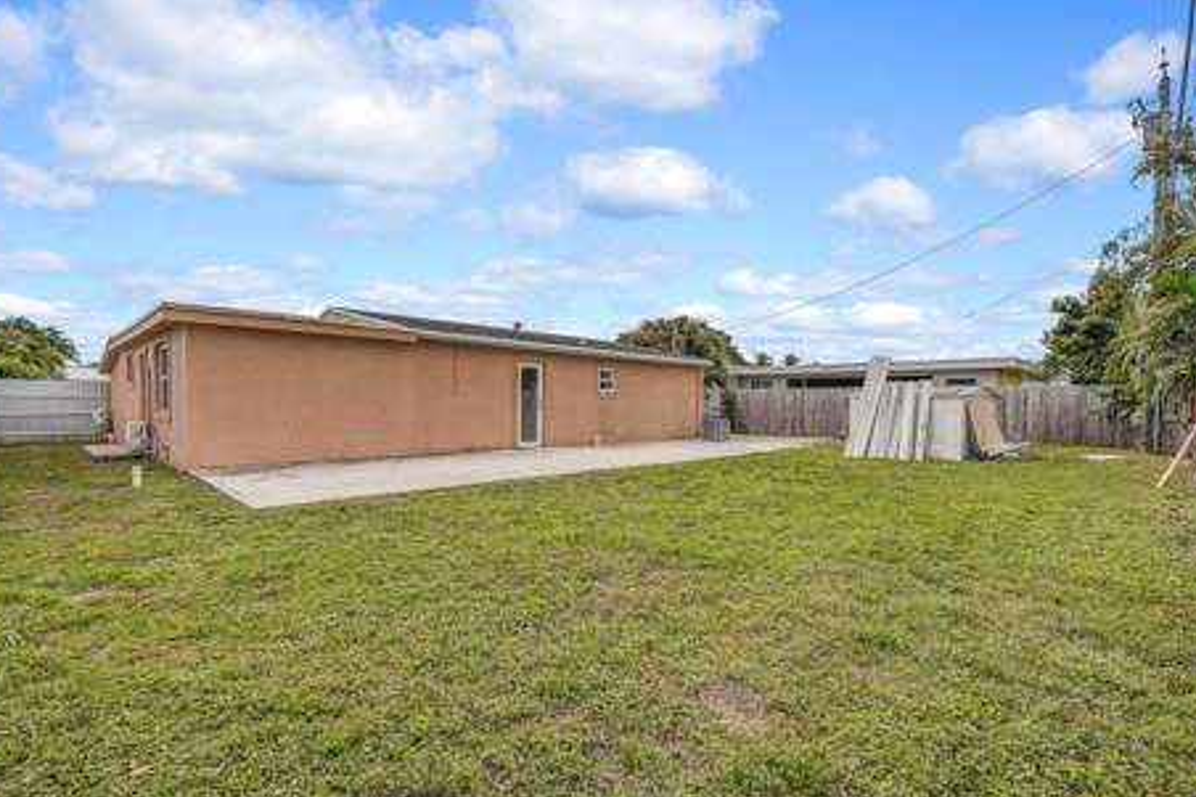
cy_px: 421
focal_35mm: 17
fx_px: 565
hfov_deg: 93.3
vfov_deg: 70.3
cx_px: 598
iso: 320
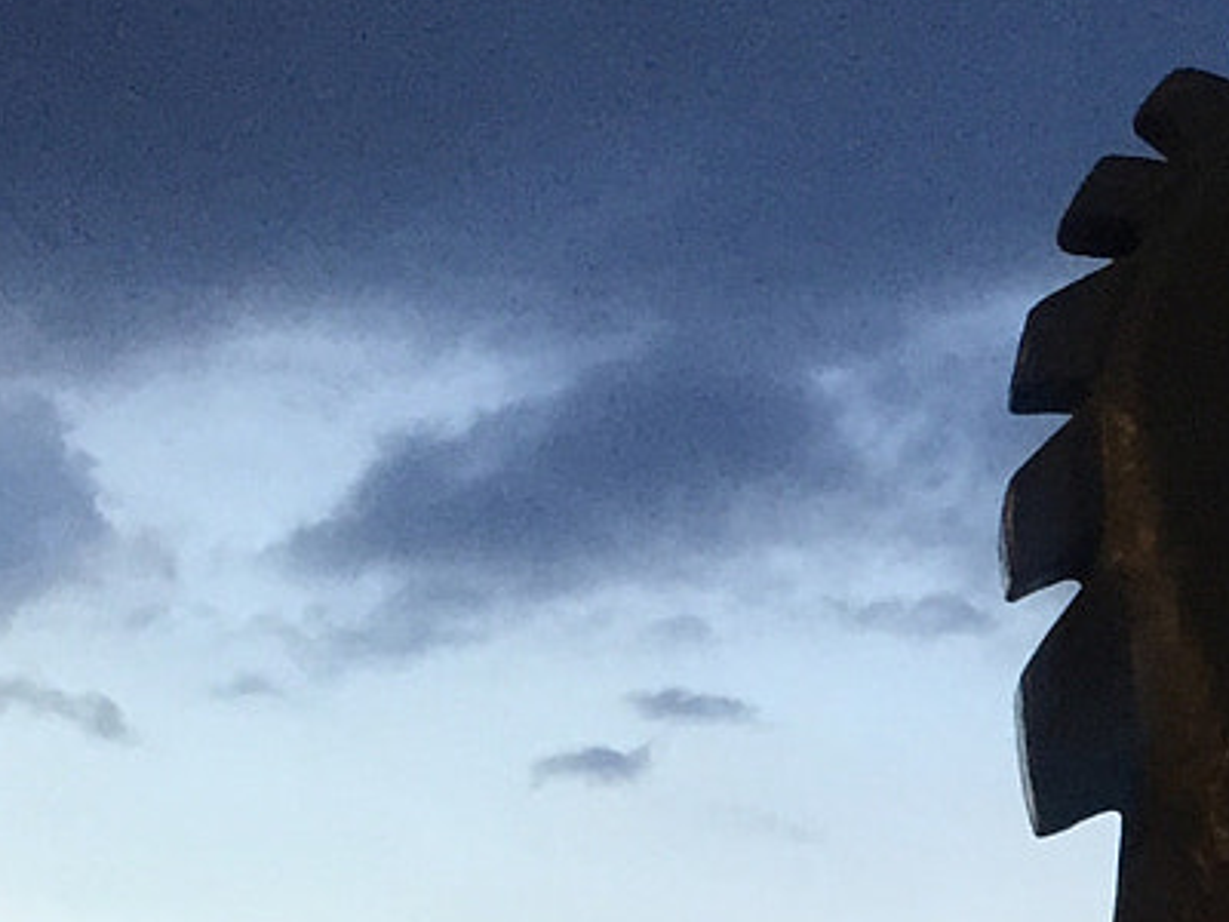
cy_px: 1033
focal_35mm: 116
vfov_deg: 12.5
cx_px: 2347
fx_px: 4118
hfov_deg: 14.5
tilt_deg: +13.5
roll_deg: -2.9
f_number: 2.2
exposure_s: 1/30
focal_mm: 4.15
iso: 40
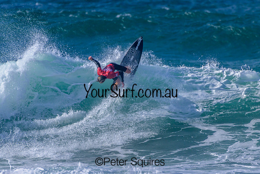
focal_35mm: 1000
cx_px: 130
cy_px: 87
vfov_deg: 1.4
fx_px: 7224
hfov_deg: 2.1
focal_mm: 1000
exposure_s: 1/2500
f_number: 11
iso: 720
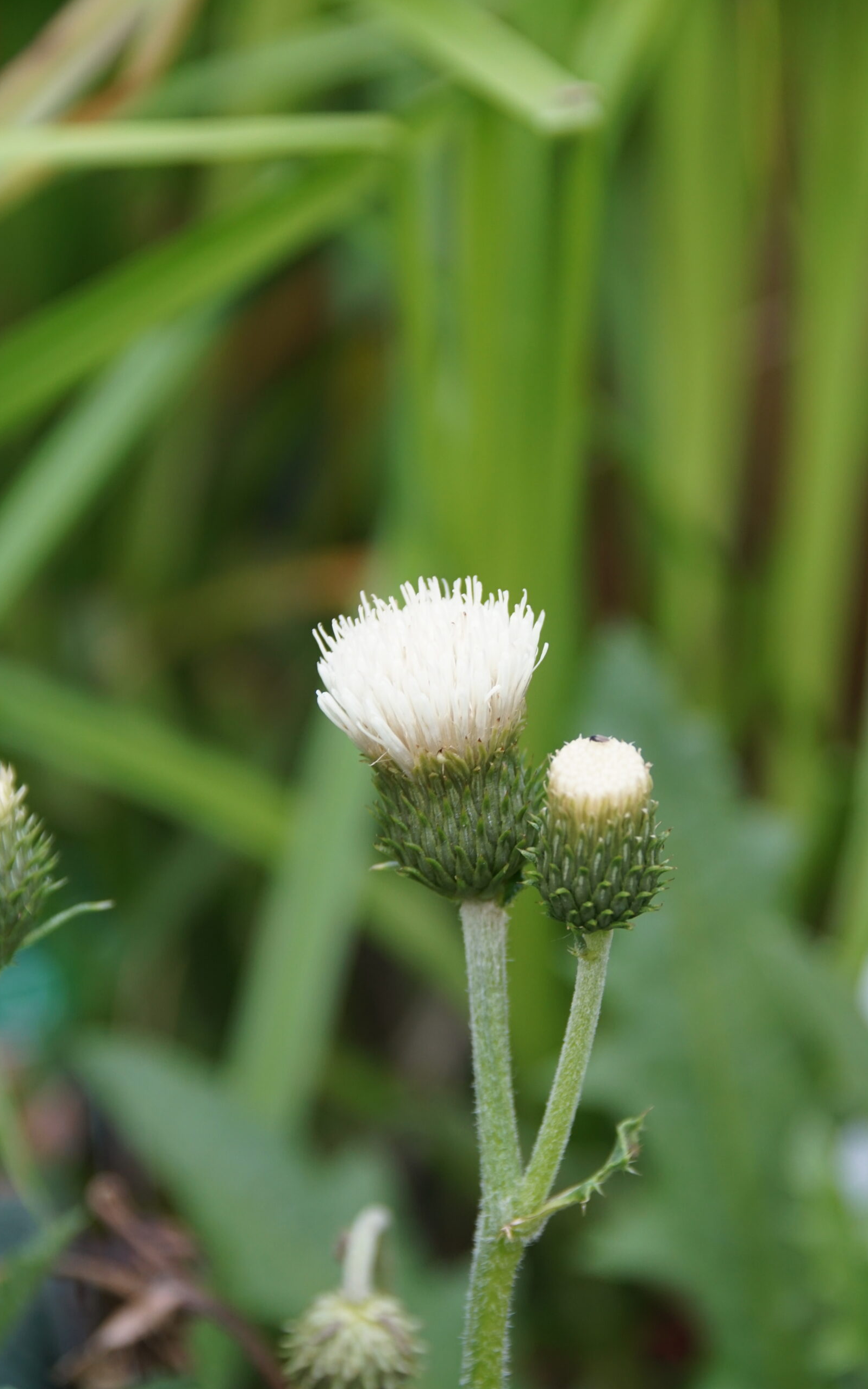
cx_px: 442
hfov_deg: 5.4
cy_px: 694
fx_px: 9275
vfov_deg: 8.6
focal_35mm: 245
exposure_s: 1/80
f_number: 8
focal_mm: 160
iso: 400
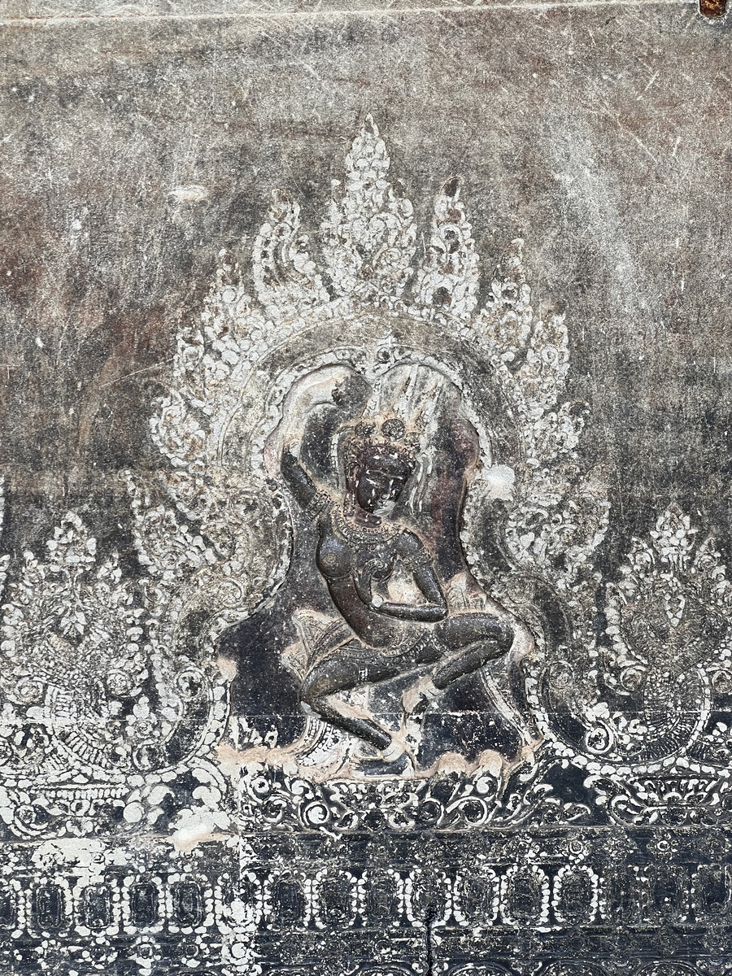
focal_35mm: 77
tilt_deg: -4.5
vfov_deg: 25.3
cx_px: 366
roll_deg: +1.4
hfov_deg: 19.1
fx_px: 2171
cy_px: 488
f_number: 2.8
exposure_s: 1/99
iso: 50
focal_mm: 9
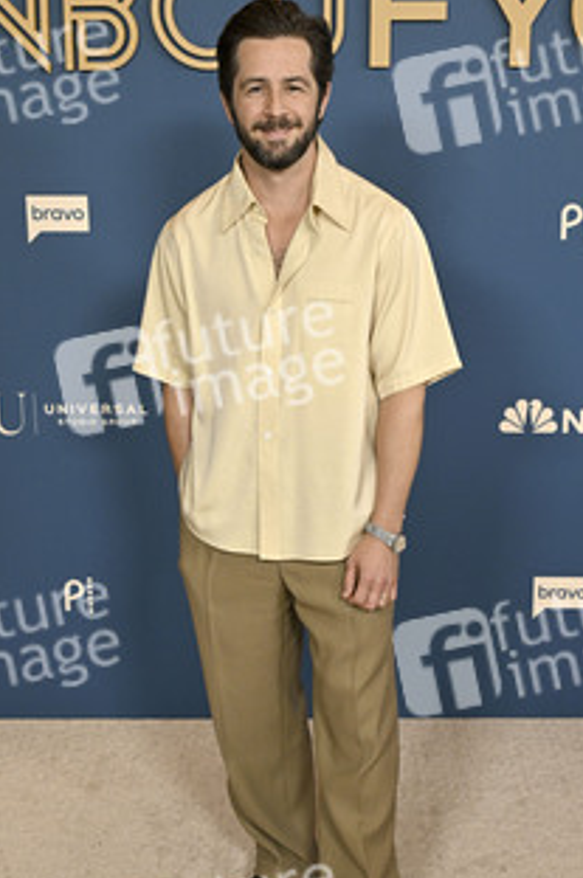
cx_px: 282
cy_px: 509
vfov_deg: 33.9
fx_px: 1438
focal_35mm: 59
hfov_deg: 22.9
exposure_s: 1/320
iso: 2000
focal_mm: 46
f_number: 5.6
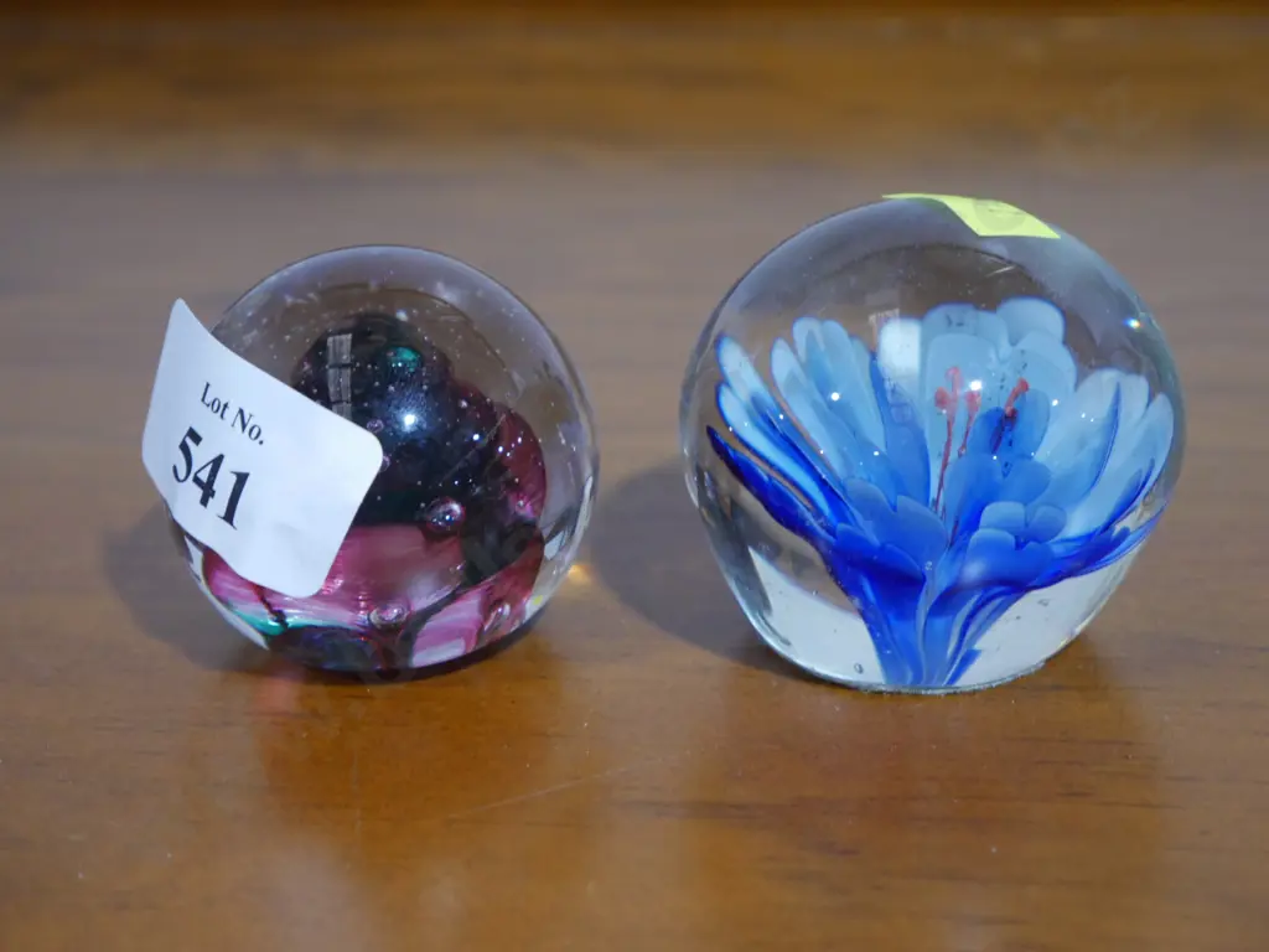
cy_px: 476
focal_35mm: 78
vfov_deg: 18.9
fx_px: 2859
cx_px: 634
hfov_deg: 25.0
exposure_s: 1/100
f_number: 5.6
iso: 2000
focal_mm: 39
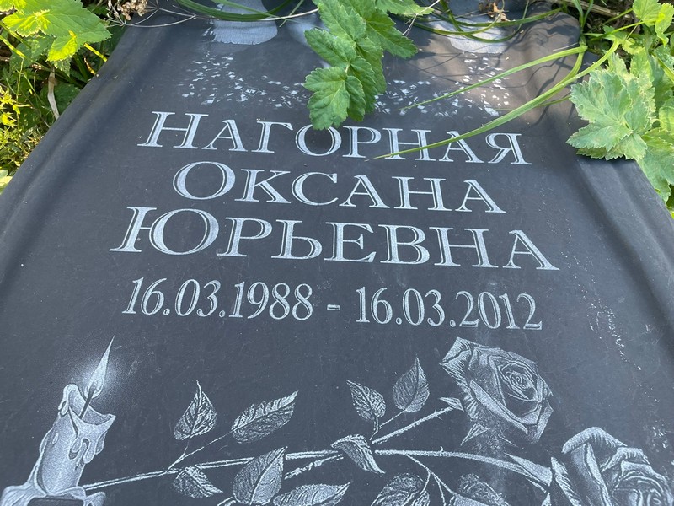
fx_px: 506
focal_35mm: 26
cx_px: 337
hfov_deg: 67.3
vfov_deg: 53.1
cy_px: 253
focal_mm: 4.2
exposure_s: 1/121
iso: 40
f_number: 1.6
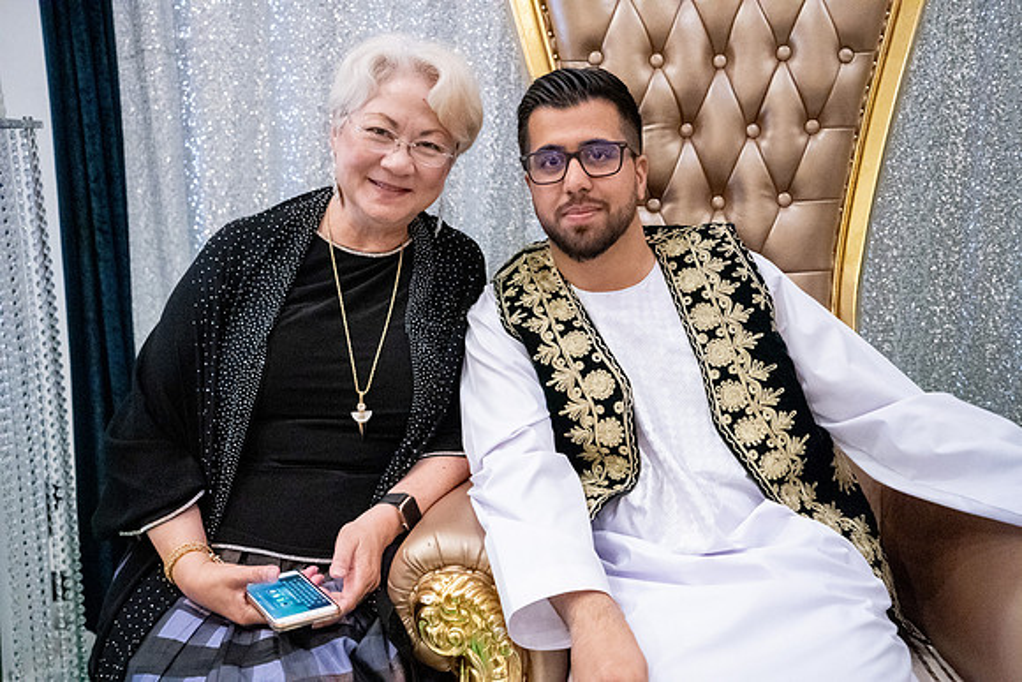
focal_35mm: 38
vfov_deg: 35.1
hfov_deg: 50.7
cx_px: 511
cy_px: 341
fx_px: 1079
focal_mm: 38
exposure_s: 1/320
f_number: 4
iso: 32000
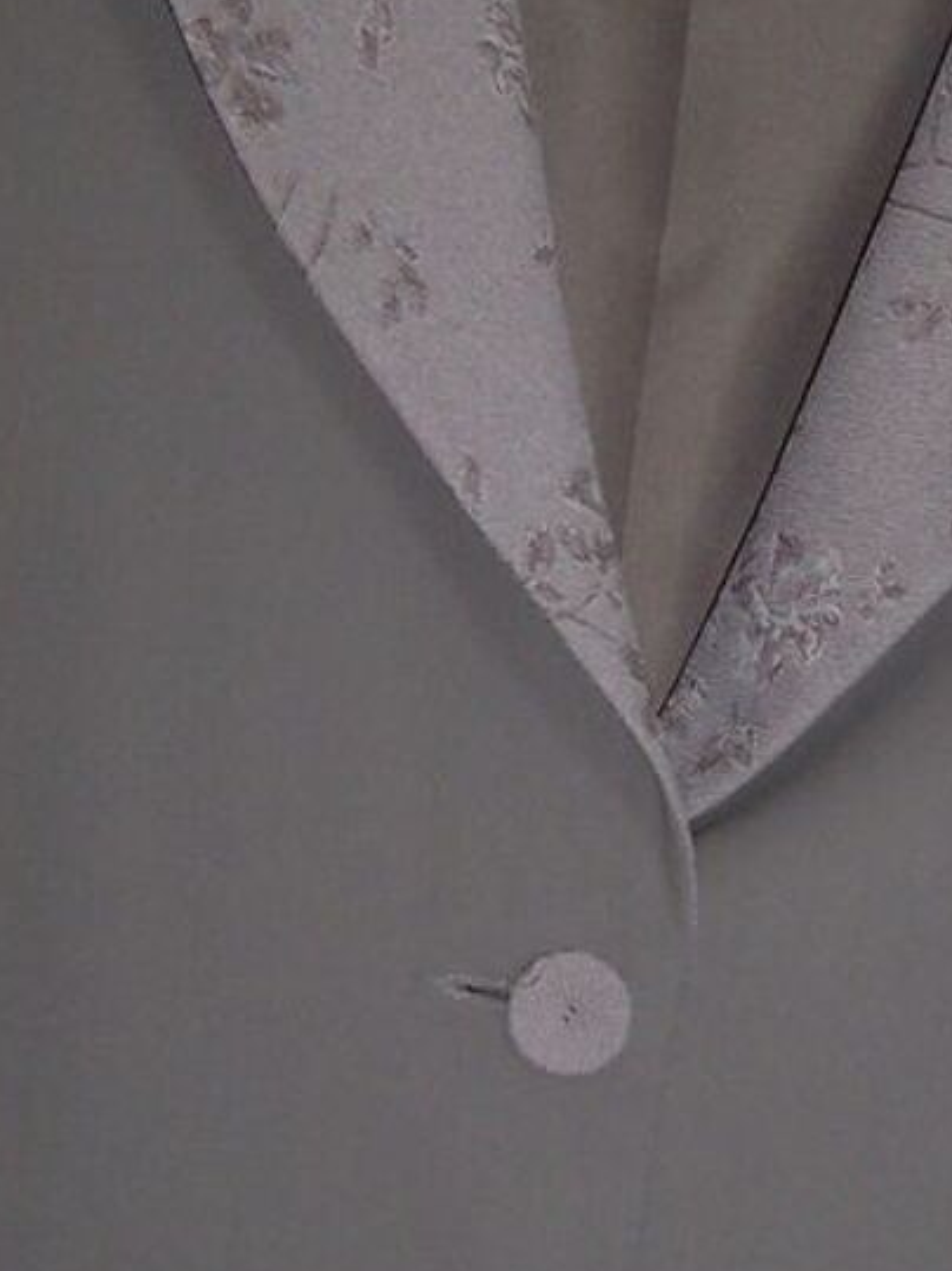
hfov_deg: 16.5
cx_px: 745
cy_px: 534
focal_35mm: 89
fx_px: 3265
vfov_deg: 22.0
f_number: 2.8
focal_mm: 5.6
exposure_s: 1/60
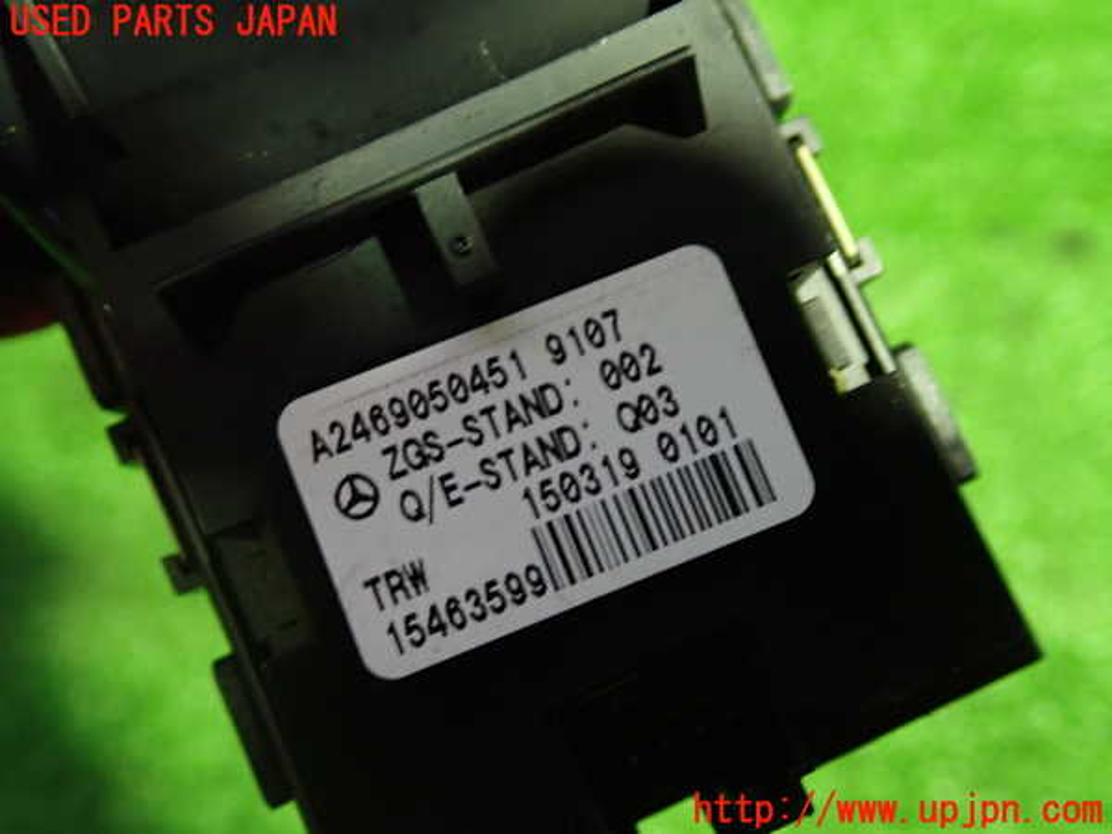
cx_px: 556
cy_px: 417
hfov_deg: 51.4
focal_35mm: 36
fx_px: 1156
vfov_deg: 39.7
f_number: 2.5
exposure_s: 1/30
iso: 800
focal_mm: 6.37
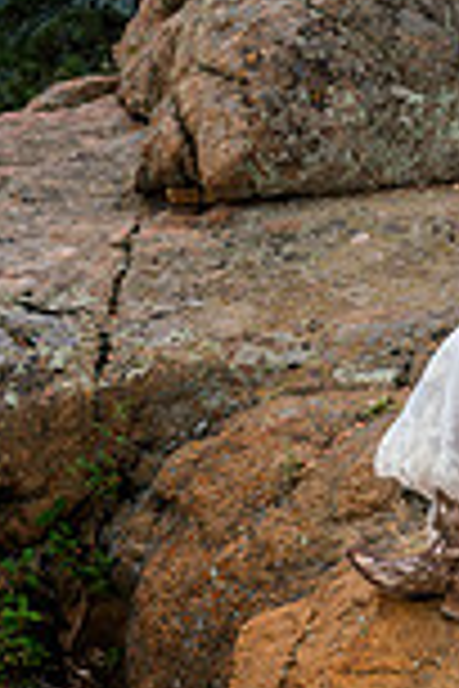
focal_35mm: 103
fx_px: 1970
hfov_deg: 12.9
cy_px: 112
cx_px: 580
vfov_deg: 19.6
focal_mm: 35
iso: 100
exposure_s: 1/60
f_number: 6.3
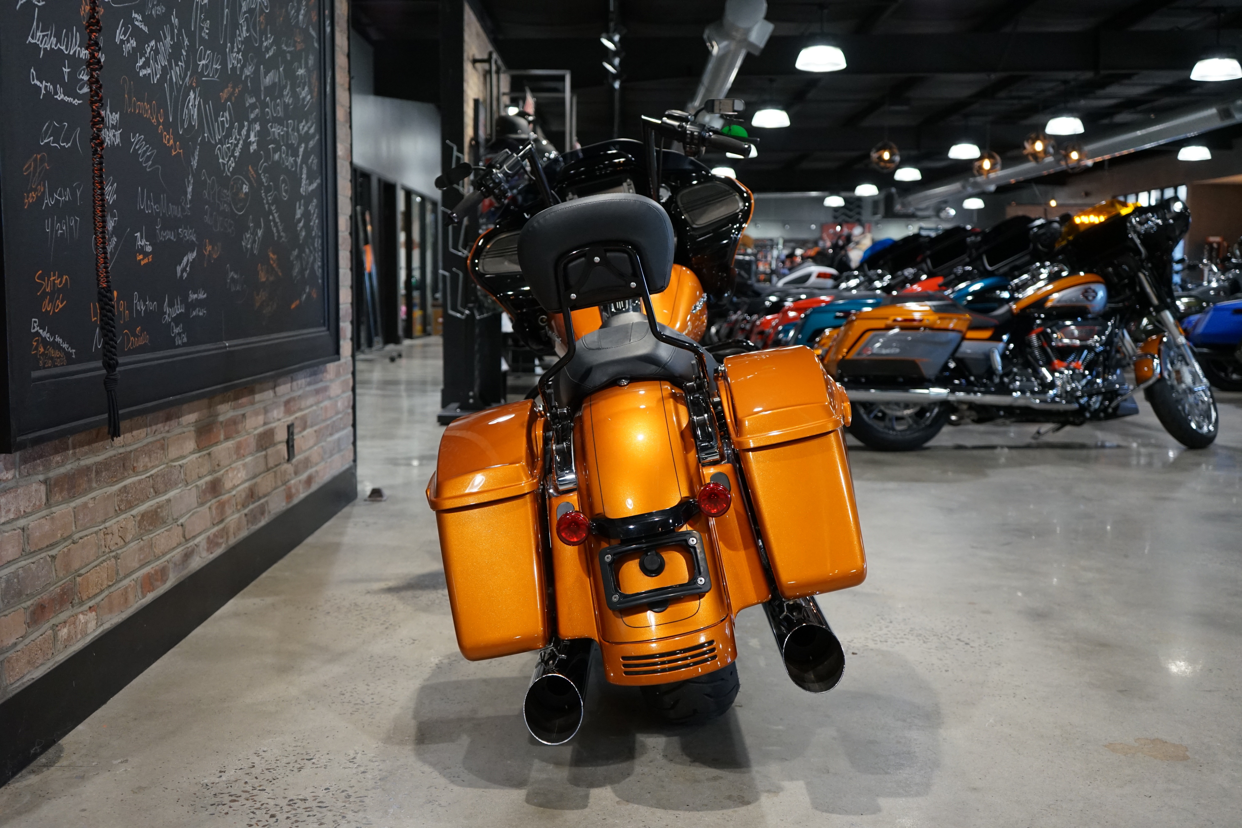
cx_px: 621
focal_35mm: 35
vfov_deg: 37.9
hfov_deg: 54.4
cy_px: 414
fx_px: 1207
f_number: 4
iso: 1600
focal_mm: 35
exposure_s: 1/160
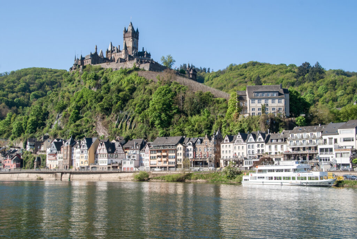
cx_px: 178
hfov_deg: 43.6
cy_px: 120
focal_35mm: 45
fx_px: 447
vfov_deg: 29.9
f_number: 13
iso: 100
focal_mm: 30
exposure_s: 1/100
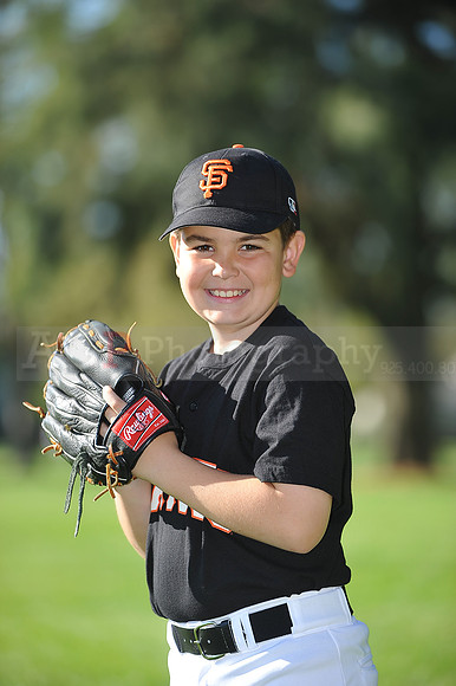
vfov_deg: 10.3
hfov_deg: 6.9
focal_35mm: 200
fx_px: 3804
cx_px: 228
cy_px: 343
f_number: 4
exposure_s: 1/800
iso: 200
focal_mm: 200
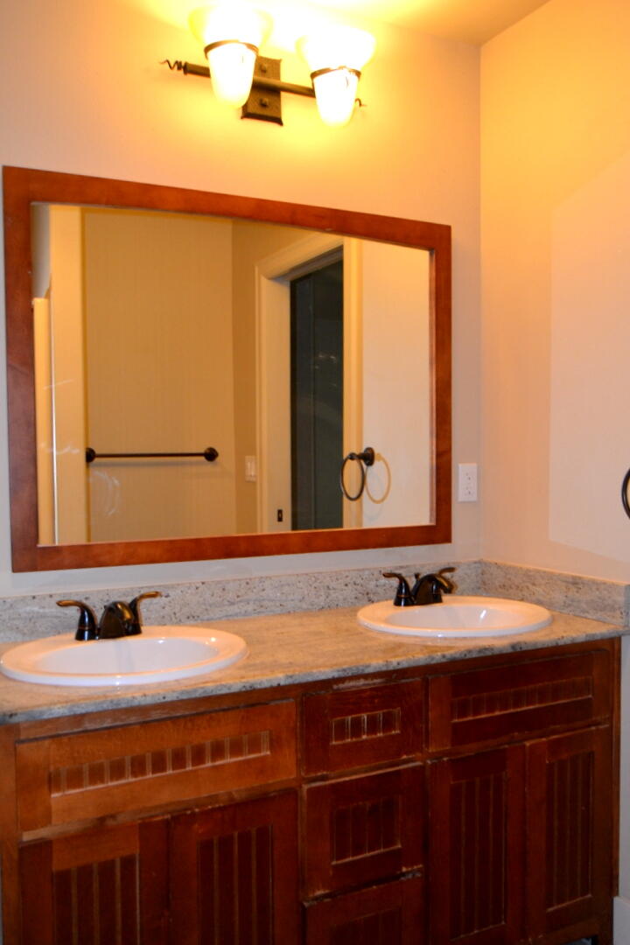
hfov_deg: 45.7
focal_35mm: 28
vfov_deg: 64.6
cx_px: 315
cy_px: 472
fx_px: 748
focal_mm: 19
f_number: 3.5
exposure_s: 1/60
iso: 720
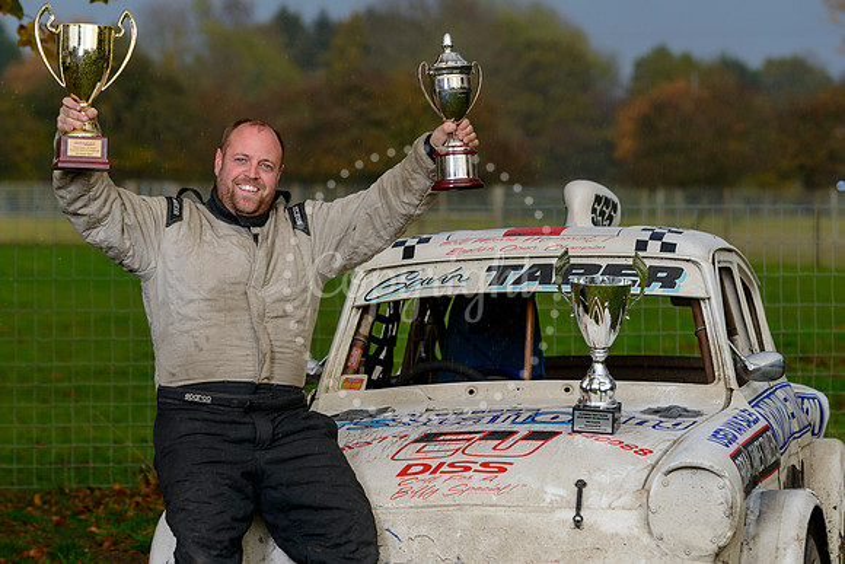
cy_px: 272
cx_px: 389
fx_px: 3458
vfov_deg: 9.3
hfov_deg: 13.9
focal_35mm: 147
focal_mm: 125
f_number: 4.8
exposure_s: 1/250
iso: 400
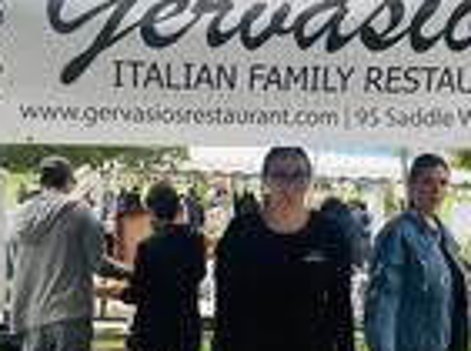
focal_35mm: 74
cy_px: 231
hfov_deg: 26.4
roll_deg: -2.6
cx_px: 257
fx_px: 1004
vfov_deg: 19.8
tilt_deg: -4.6
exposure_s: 1/236
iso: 32
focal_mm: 4.25
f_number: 1.8
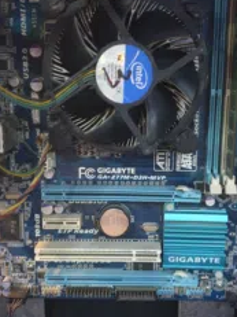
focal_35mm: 45
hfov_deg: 32.1
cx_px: 134
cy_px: 177
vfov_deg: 42.0
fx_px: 411
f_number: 1.5
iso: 320
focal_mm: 4.3
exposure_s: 1/14
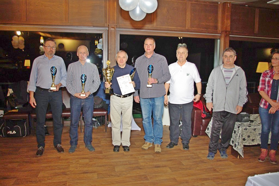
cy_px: 93
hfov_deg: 61.9
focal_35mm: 30
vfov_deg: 43.7
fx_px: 233
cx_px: 140
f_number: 4
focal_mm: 20
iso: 400
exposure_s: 1/30
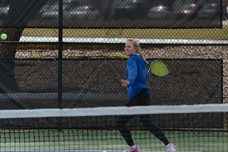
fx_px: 2261
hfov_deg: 5.8
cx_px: 133
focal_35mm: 357
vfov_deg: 3.9
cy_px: 77
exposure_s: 1/2500
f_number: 5.6
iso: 640
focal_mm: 300
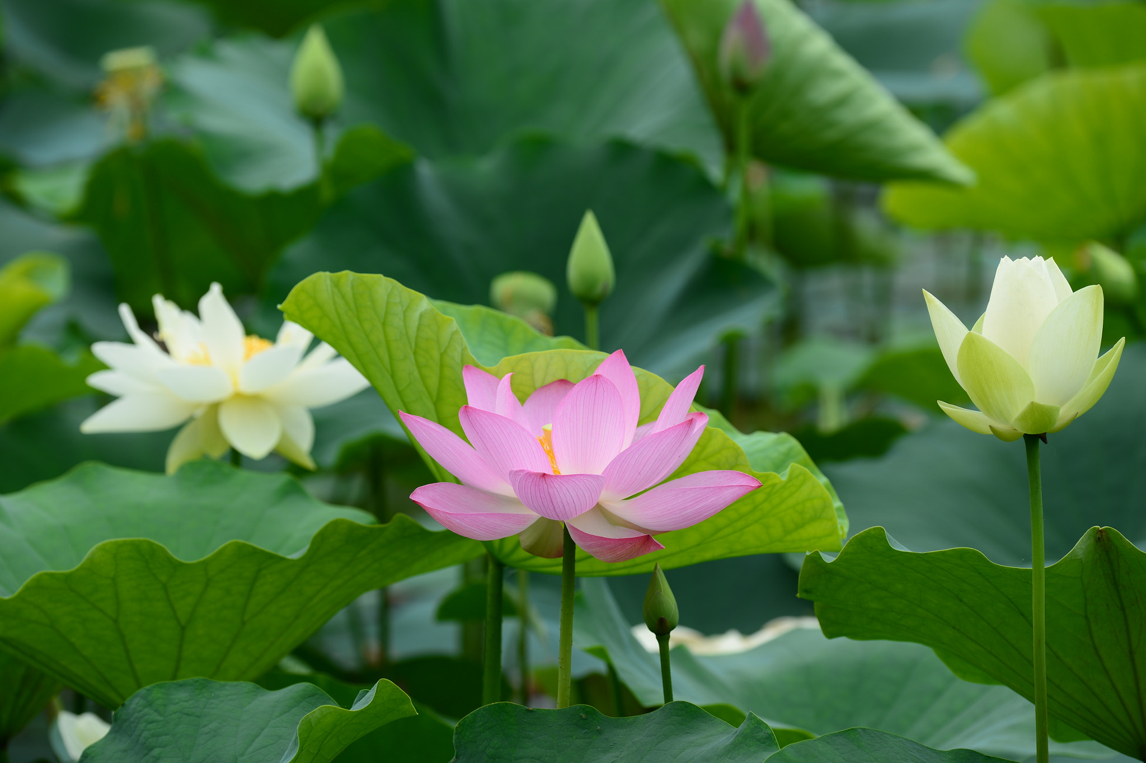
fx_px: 8590
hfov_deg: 7.6
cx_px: 573
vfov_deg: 5.1
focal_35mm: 270
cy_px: 382
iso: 100
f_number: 8
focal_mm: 270
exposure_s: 1/125
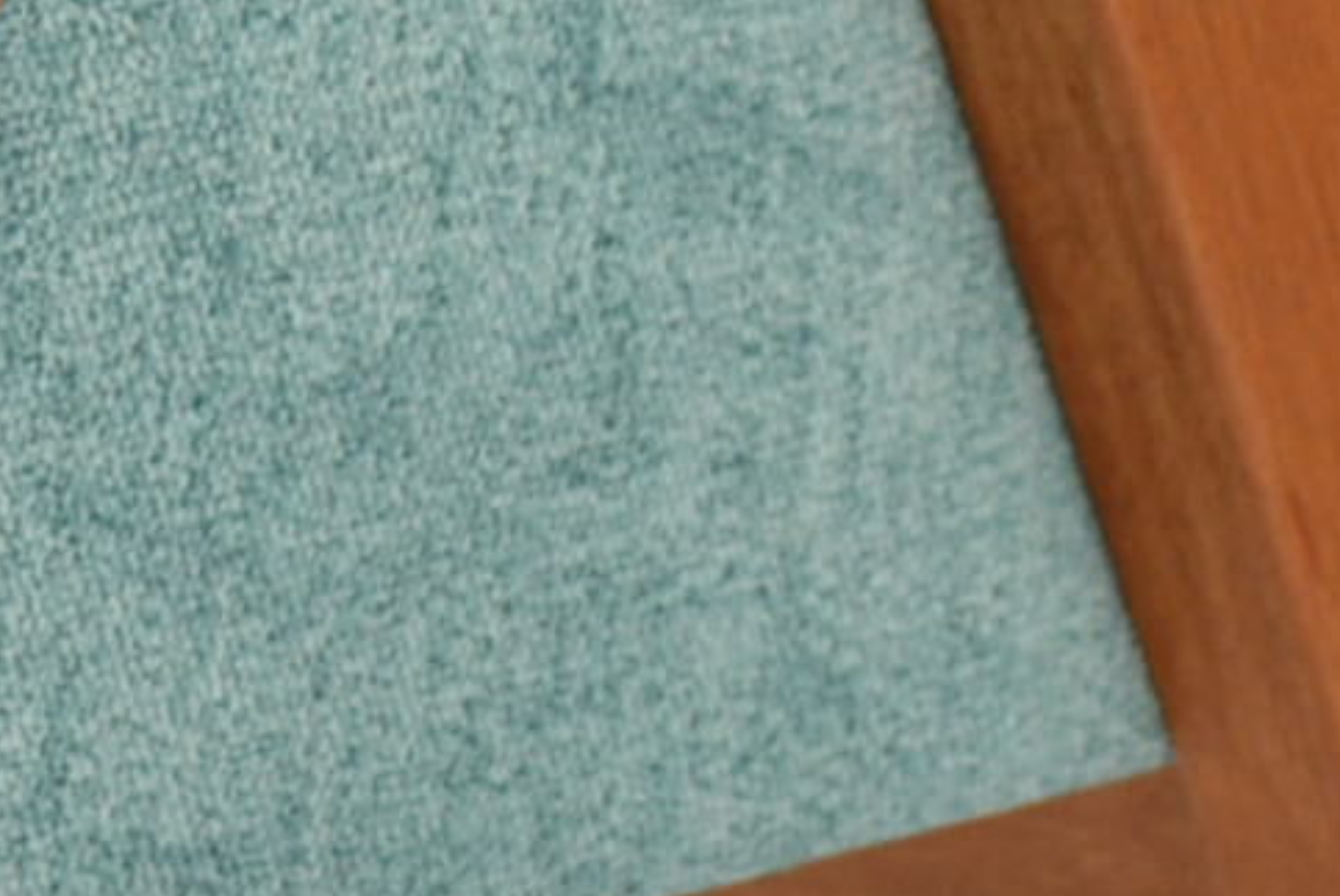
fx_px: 13151
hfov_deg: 5.8
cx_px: -133
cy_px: -669
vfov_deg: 3.9
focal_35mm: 353
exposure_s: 1/60
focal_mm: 38
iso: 400
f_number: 7.1
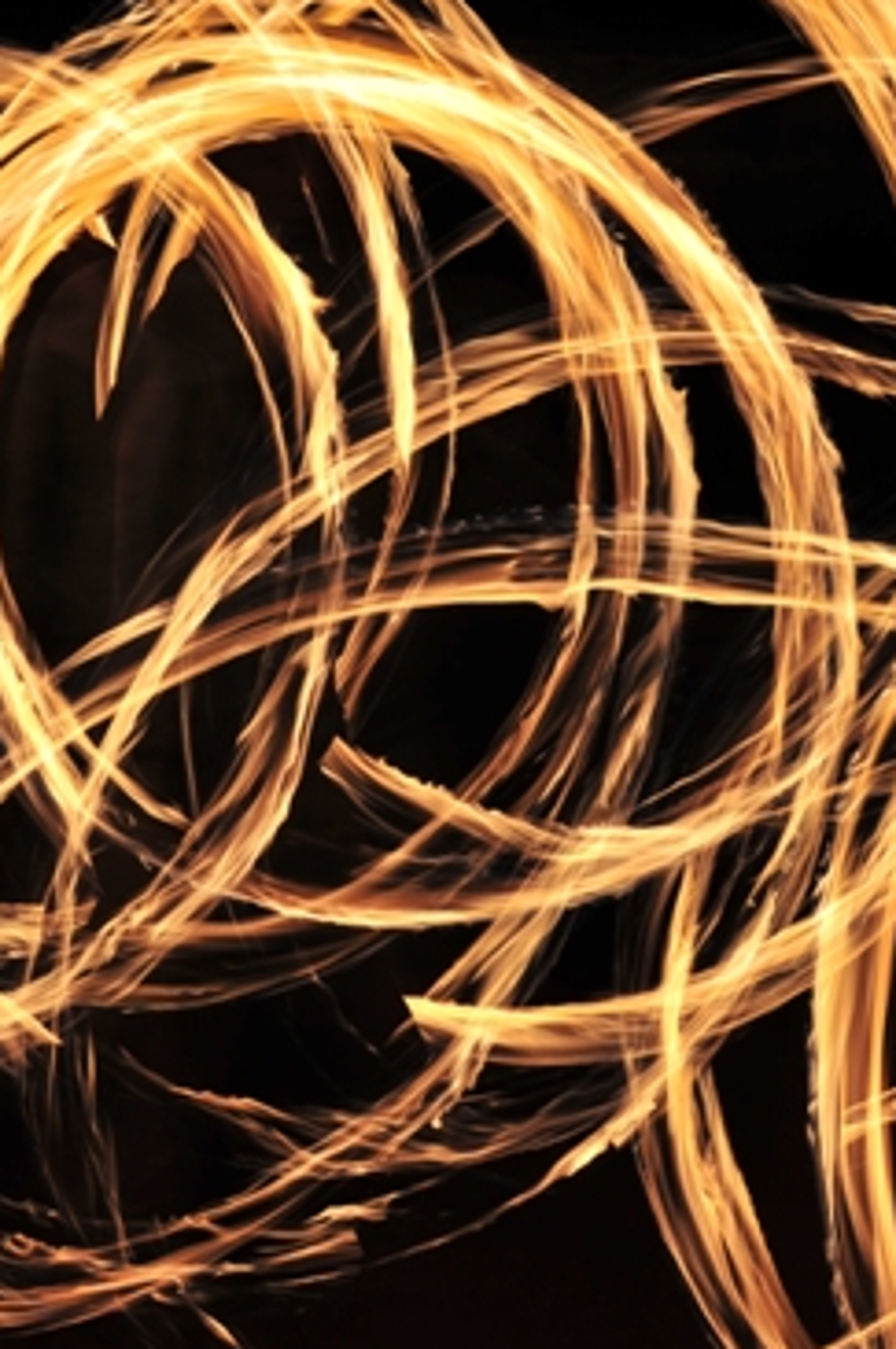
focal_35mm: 92
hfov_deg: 14.8
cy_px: 520
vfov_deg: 22.2
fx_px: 3440
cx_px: 267
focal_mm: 35
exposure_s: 4
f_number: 8
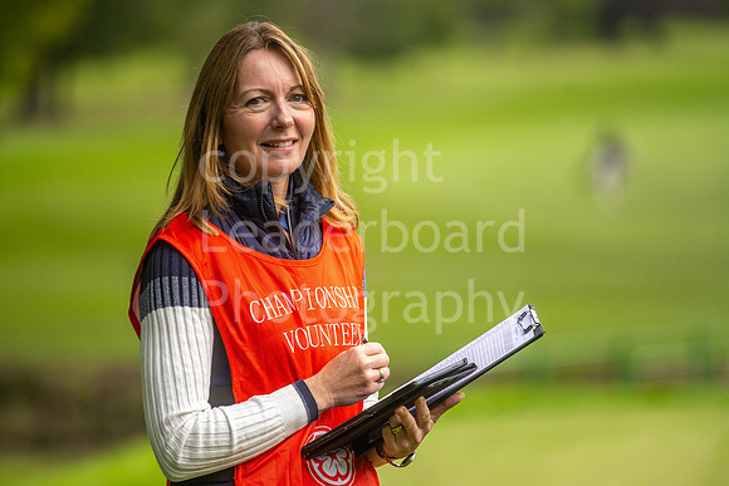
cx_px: 364
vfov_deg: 4.6
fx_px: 6076
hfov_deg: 6.9
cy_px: 243
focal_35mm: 300
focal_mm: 300
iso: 640
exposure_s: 1/640
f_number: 4
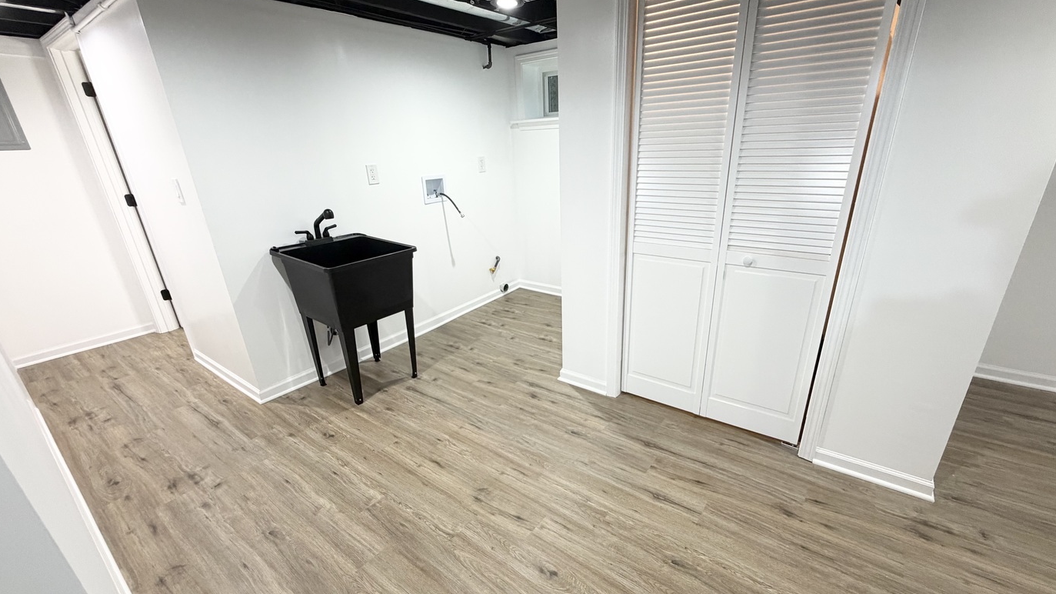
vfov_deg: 67.0
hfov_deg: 99.4
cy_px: 321
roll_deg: +2.6
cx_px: 538
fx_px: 448
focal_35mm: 16
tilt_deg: -22.2
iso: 200
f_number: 2.2
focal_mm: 2.22
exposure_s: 1/60
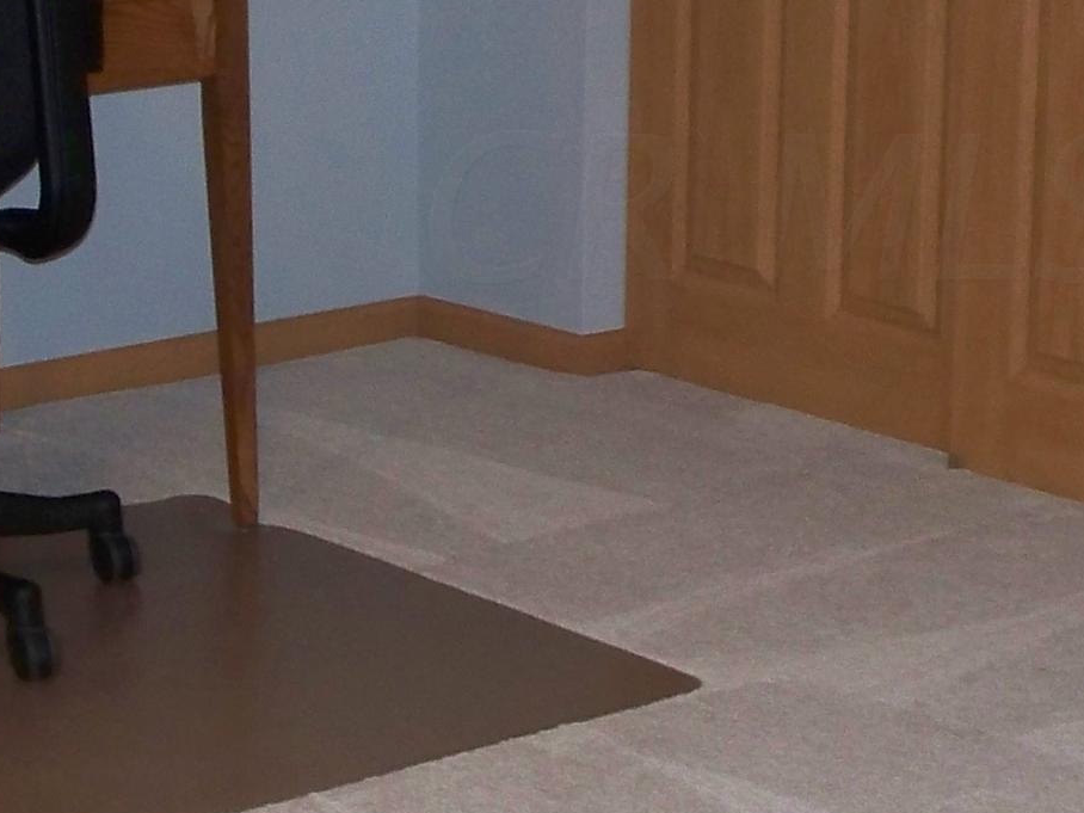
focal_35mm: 119
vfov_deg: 12.4
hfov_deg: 16.5
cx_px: 782
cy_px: 207
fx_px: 3726
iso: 200
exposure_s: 1/30
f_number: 2.8
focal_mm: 7.54
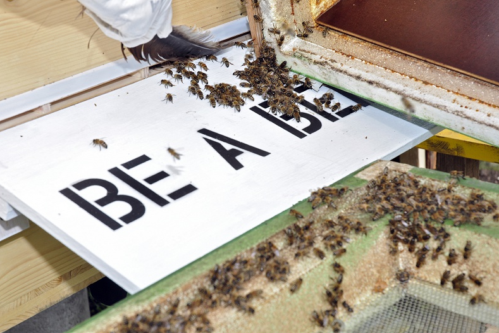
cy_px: 167
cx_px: 250
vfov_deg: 17.3
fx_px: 1095
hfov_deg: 25.7
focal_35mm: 79
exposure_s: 1/200
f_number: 11
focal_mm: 52
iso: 400
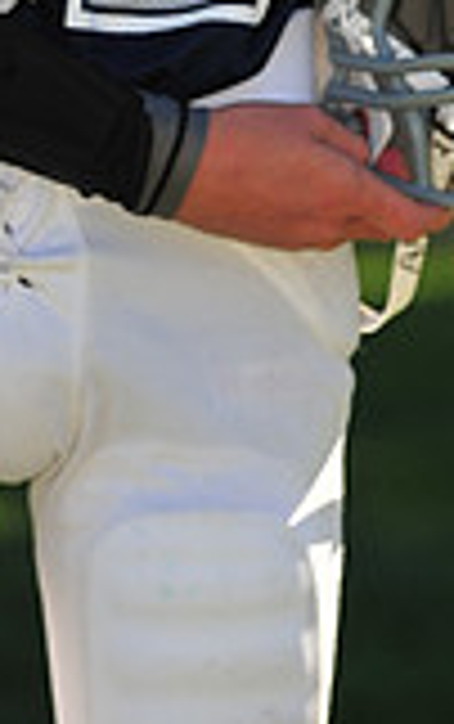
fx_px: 12281
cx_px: 135
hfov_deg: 2.1
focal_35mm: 622
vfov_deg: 3.4
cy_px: -360
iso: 200
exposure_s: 1/1000
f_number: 4.5
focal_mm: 170
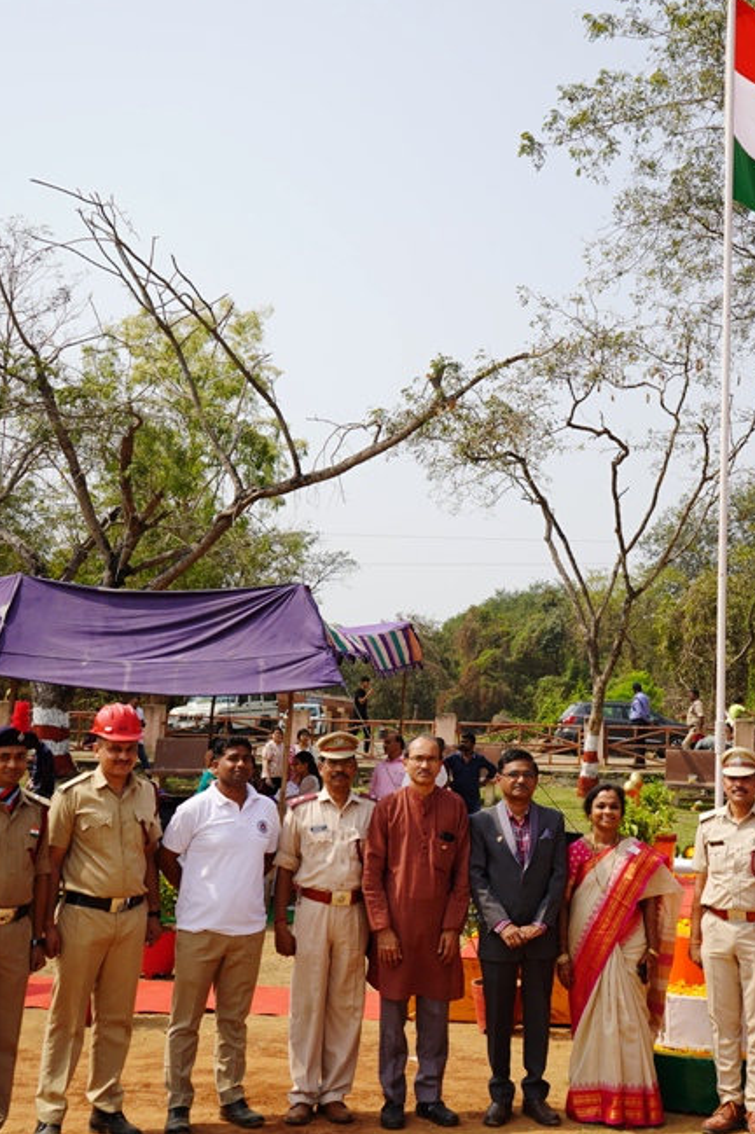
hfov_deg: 29.9
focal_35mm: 44
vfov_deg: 44.5
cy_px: 563
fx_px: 1386
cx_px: 591
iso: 100
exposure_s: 1/640
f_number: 5
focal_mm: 29
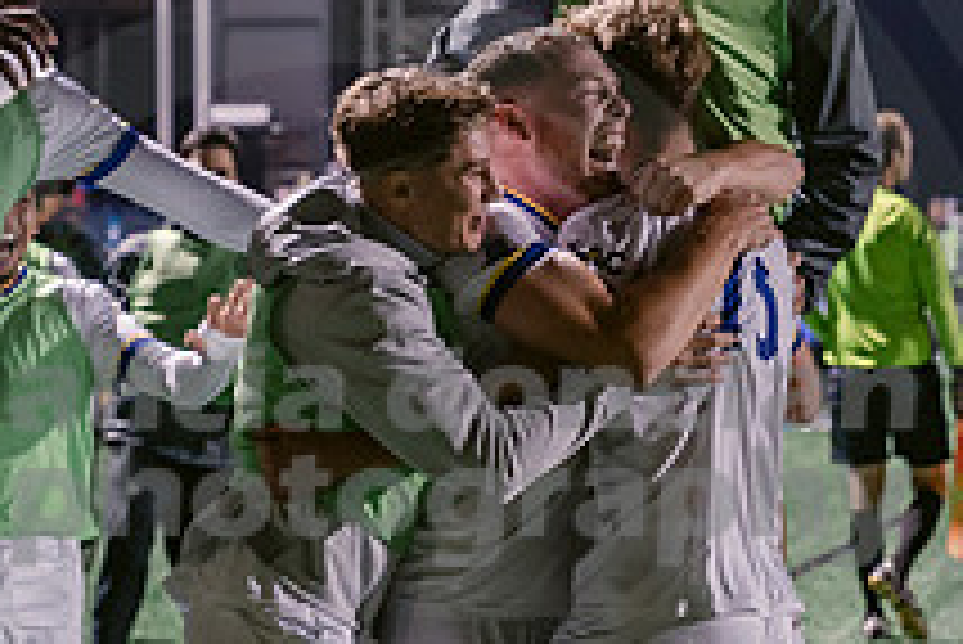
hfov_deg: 10.8
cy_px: 439
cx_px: 324
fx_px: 5086
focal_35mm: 190
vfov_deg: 7.2
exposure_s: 1/125
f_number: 3.5
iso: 2500
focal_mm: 70
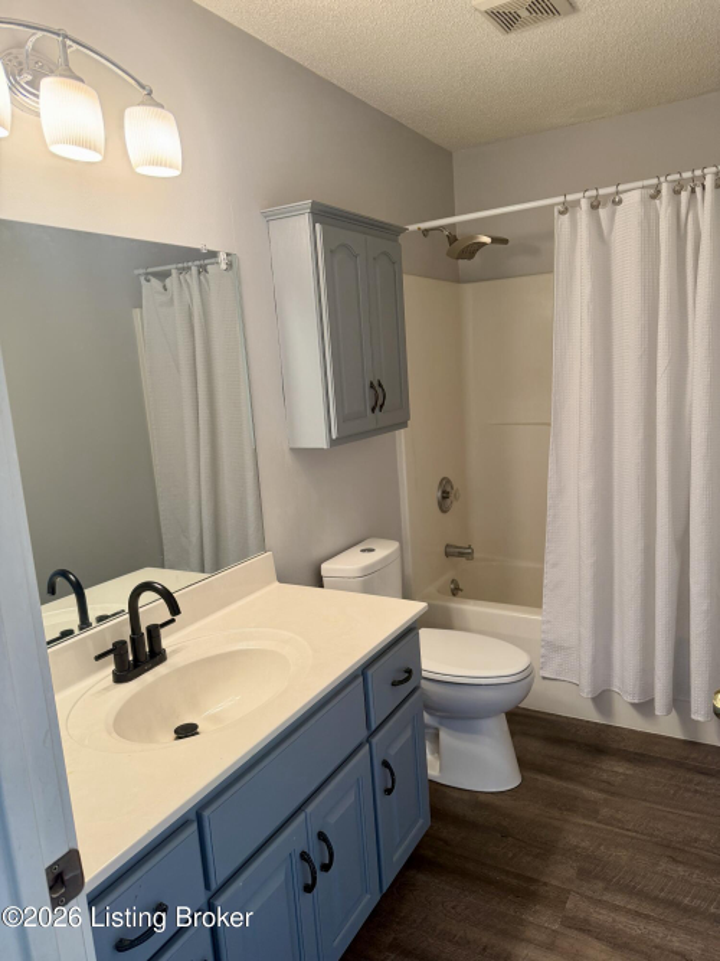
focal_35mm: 24
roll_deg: +3.7
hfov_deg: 56.8
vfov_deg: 71.6
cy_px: 480
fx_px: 666
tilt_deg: -9.6
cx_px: 360
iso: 125
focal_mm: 6.76
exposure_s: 1/60
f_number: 1.78
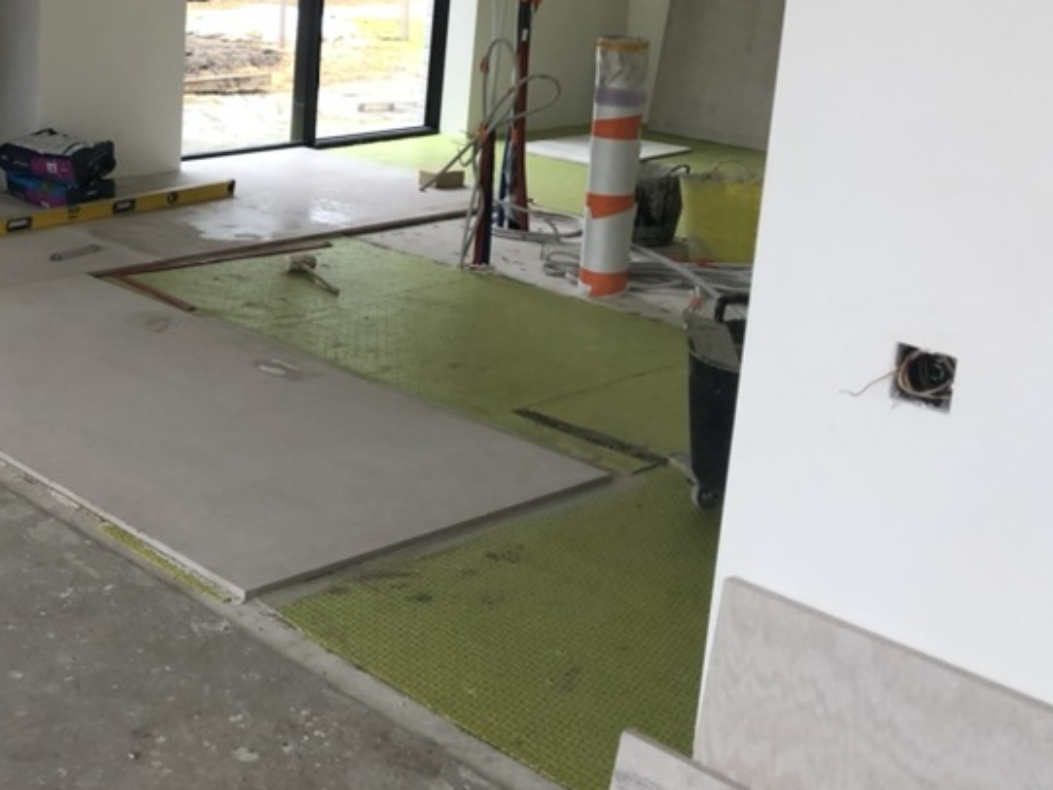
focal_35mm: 53
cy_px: 274
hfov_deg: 34.0
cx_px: 82
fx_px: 1613
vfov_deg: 27.4
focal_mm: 4
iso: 25
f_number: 1.8
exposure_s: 1/40
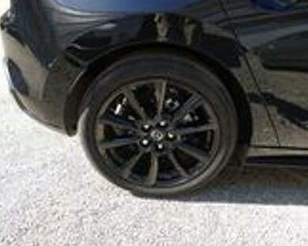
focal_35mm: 29
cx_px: 164
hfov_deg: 60.4
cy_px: 123
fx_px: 264
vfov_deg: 49.9
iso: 125
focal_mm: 9.12
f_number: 2.8
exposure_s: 1/320
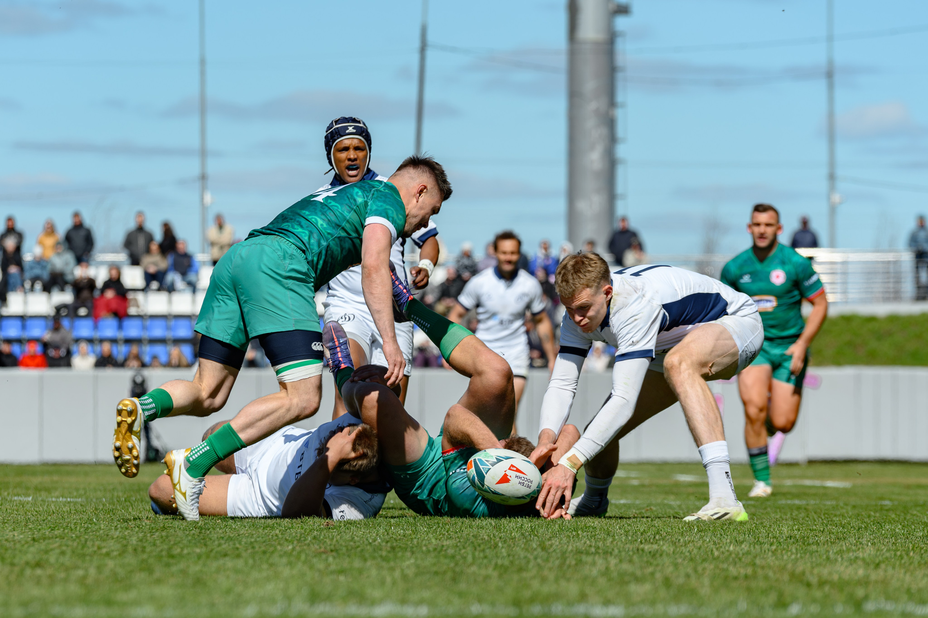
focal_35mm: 271
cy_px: 403
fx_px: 6990
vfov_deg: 5.1
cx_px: 399
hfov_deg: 7.6
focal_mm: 200
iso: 160
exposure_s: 1/1250
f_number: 5.6
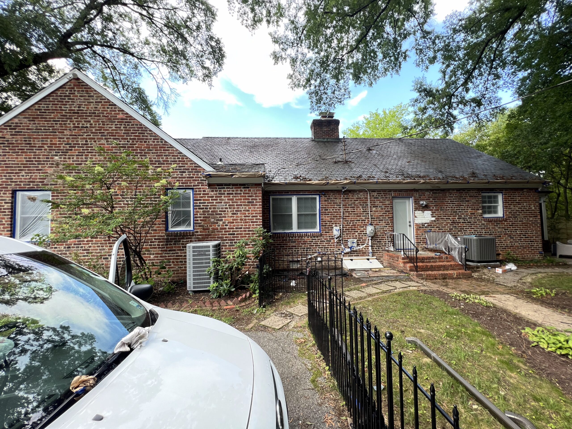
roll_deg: +1.5
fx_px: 215
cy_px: 214
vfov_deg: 89.9
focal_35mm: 13
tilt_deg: +3.0
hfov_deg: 106.2
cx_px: 286
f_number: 1.8
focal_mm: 1.57
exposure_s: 1/99
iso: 32
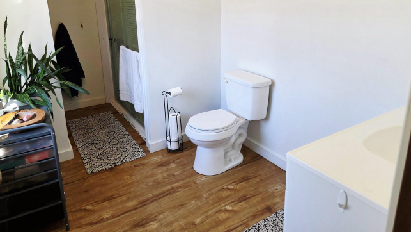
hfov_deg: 71.9
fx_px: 283
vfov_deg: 43.8
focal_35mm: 26
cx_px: 202
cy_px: 78
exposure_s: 1/120
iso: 125
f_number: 1.7
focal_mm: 6.3
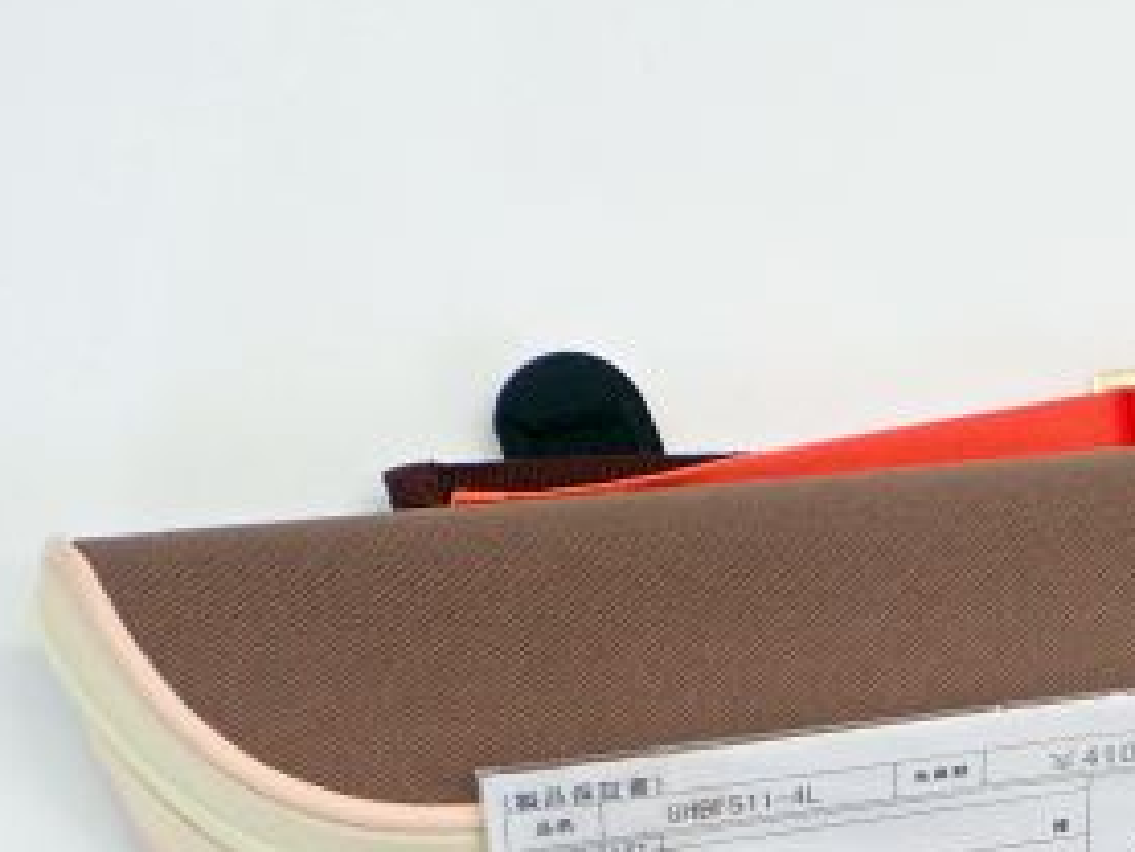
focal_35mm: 101
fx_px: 3313
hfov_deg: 17.9
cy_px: 1073
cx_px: 1553
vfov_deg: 14.1
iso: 320
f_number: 2.6
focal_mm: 6.42
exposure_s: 1/40
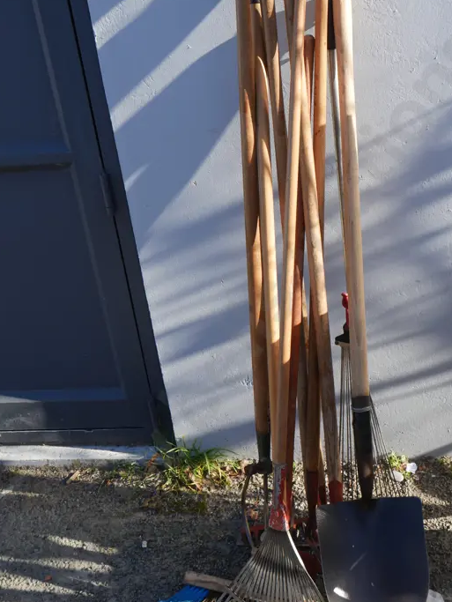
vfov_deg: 41.8
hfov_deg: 31.7
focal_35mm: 45
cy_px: 227
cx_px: 331
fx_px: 783
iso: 200
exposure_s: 1/250
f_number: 6.3
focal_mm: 15
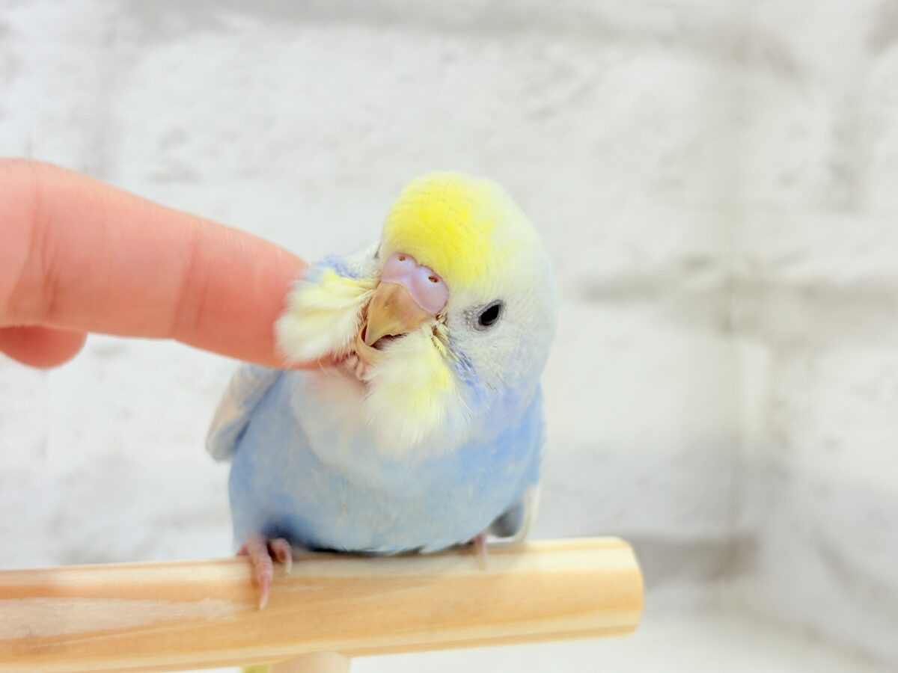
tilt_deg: -4.7
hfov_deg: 36.8
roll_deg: -1.5
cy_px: 336
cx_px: 449
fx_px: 1349
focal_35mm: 52
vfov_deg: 28.0
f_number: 1.6
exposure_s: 1/50
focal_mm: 5.96
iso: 32
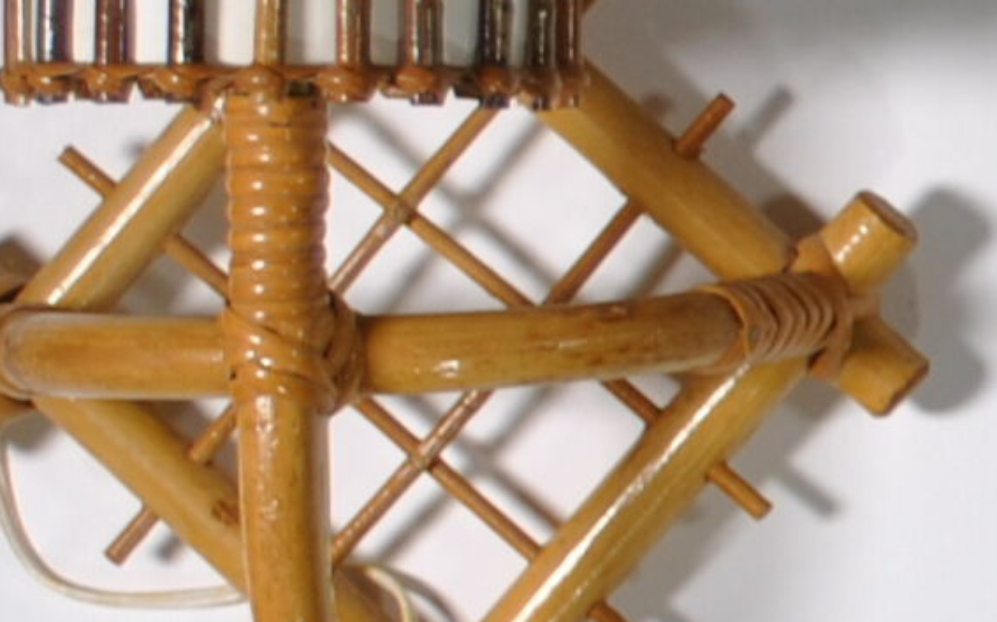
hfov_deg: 7.2
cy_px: 473
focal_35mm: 272
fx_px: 7388
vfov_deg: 4.8
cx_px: 2543
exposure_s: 1/50
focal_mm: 26
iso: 100
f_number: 4.2
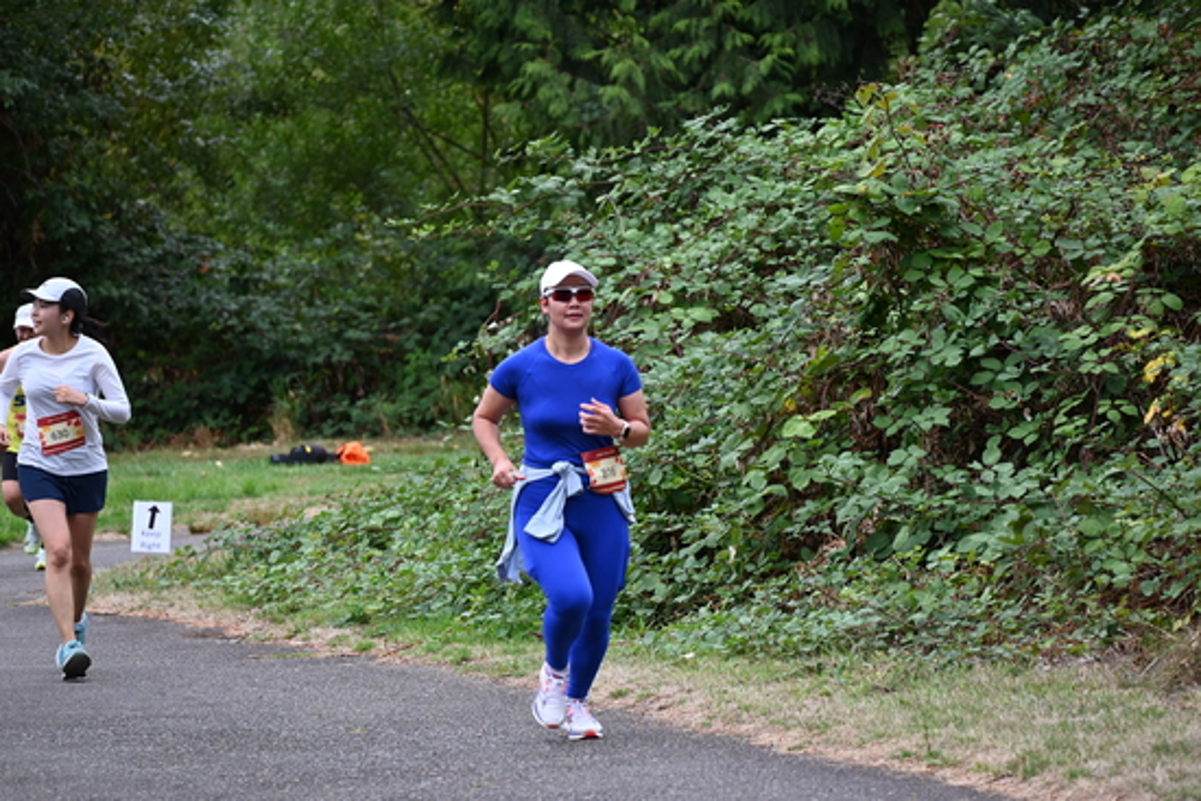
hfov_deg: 10.3
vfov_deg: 6.9
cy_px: 400
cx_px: 600
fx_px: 6674
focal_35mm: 200
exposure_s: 1/320
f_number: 6.3
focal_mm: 200
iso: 400
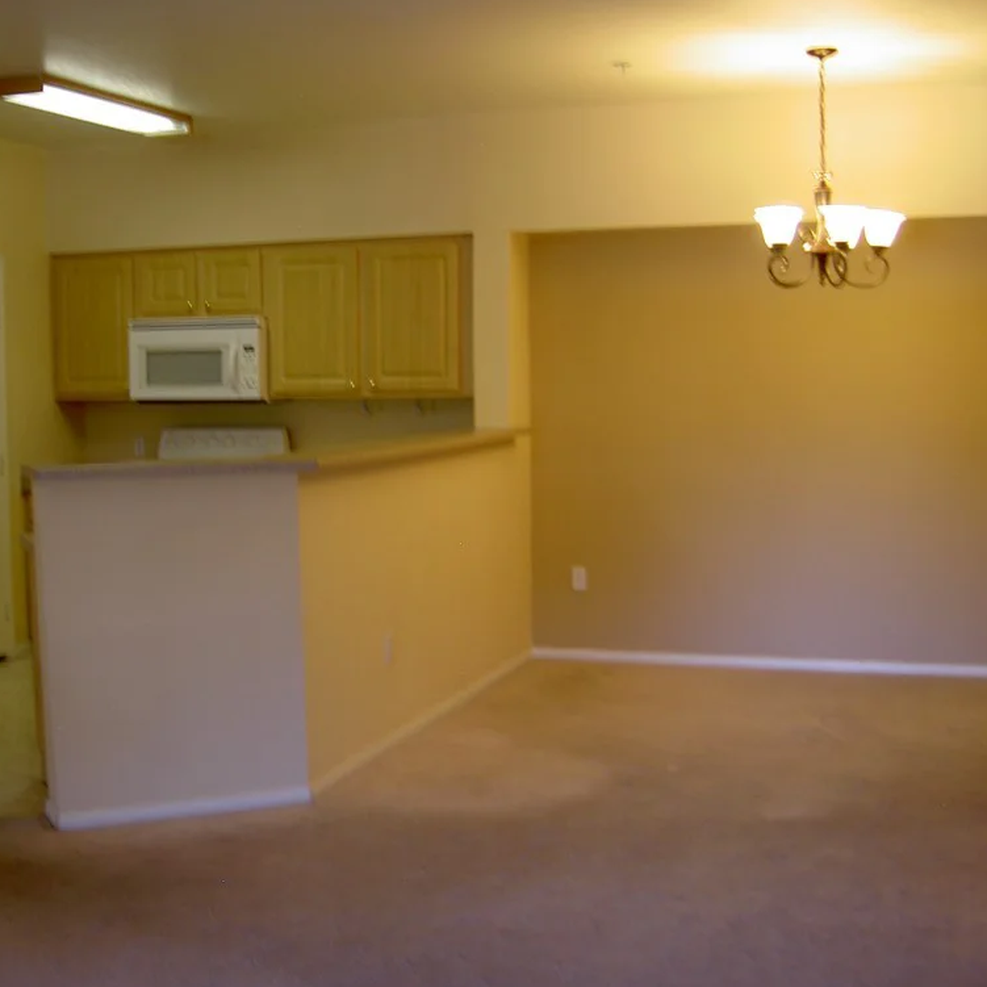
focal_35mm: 47
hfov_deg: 36.0
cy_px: 489
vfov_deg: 36.1
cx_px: 407
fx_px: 1516
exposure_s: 1/10
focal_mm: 8
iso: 100
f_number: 2.8
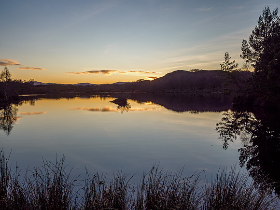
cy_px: 105
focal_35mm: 30
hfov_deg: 60.0
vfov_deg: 46.8
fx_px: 243
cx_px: 140
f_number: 7.1
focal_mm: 15
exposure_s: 1/80
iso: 200
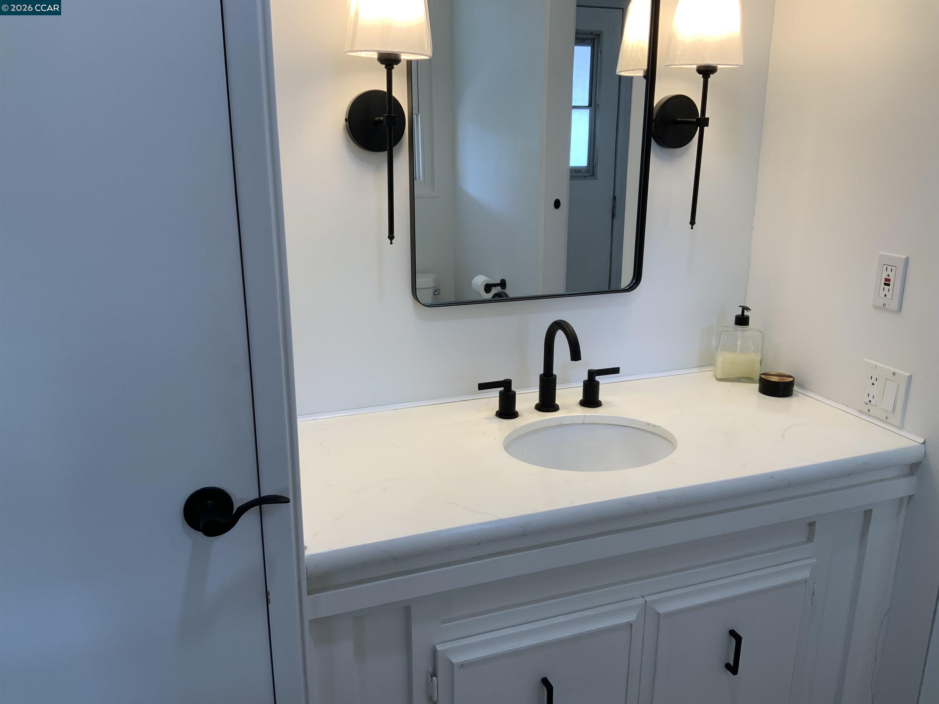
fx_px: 787
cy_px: 352
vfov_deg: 48.2
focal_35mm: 29
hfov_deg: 61.7
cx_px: 470
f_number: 1.8
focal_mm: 3
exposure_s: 1/120
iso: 50
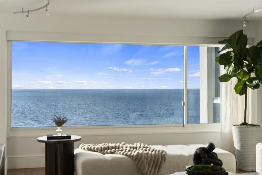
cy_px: 88
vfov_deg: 23.4
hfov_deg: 34.5
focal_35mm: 58
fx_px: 422
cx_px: 131
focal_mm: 58
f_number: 4
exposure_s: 1/640
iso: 500
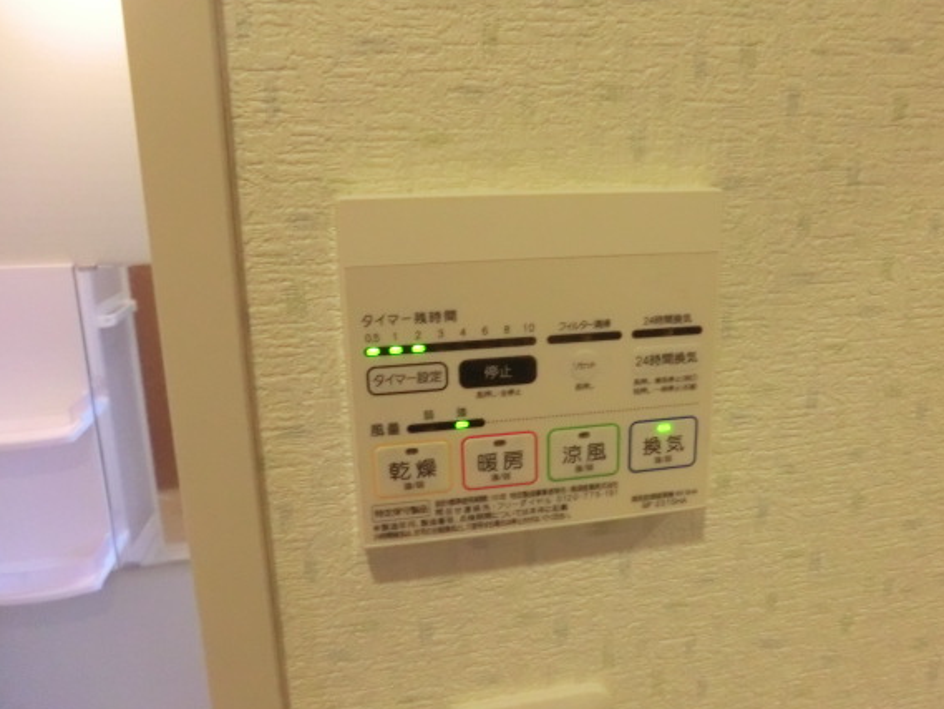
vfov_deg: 51.4
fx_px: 736
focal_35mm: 27
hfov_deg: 65.1
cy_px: 347
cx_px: 526
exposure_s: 1/60
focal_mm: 4.3
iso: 640
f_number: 3.2
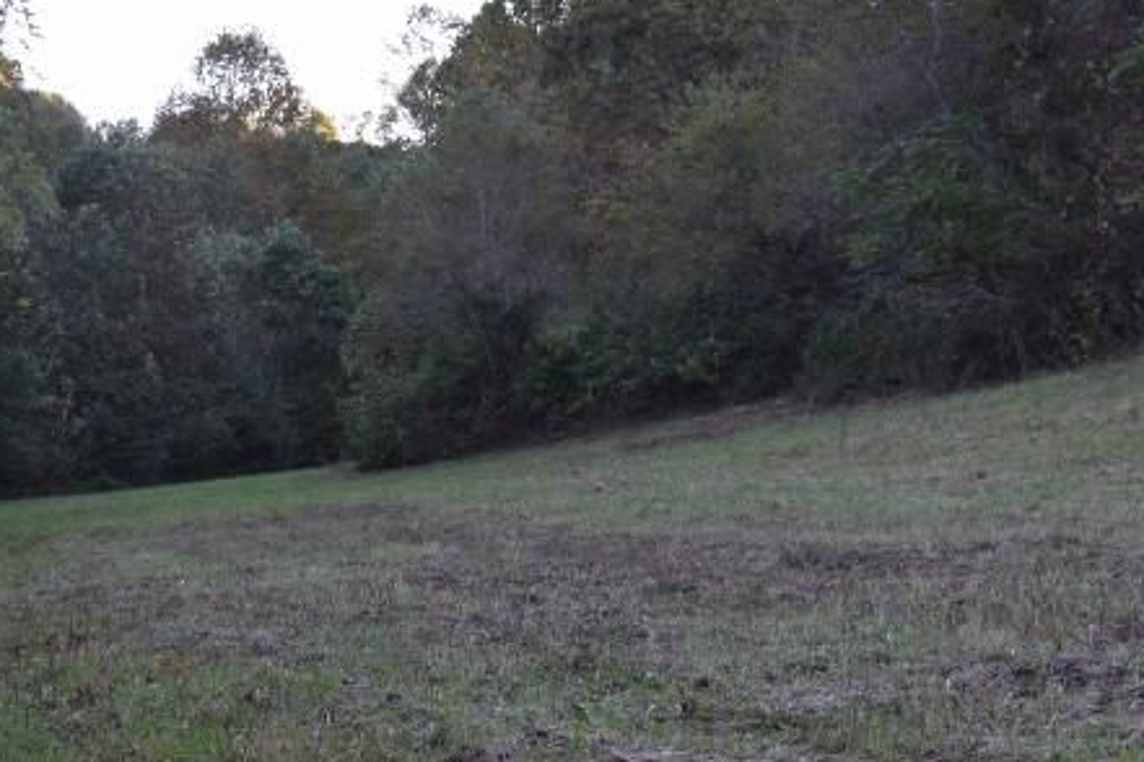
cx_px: 651
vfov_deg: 15.7
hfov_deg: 23.4
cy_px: 403
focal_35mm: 87
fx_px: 2764
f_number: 6.3
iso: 400
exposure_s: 1/160
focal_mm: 32
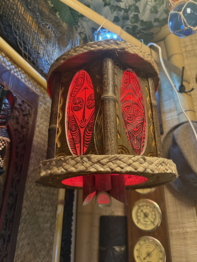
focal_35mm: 25
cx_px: 97
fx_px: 190
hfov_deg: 54.9
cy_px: 128
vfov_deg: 69.4
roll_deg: -0.6
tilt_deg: +23.9
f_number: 1.78
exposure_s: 1/40
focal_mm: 6.76
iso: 640
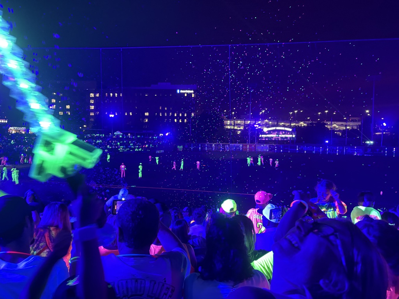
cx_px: 200
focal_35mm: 26
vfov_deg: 53.1
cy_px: 150
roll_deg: -1.4
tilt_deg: -1.6
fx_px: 300
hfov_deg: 67.3
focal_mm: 5.96
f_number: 1.6
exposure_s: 1/30
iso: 640
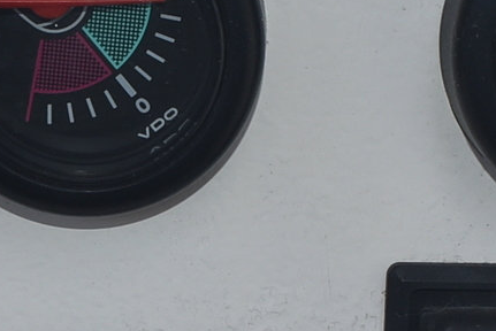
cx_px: 87
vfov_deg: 7.8
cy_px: -50
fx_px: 2399
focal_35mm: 174
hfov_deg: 11.8
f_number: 6.3
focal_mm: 20
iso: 100
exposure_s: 1/160
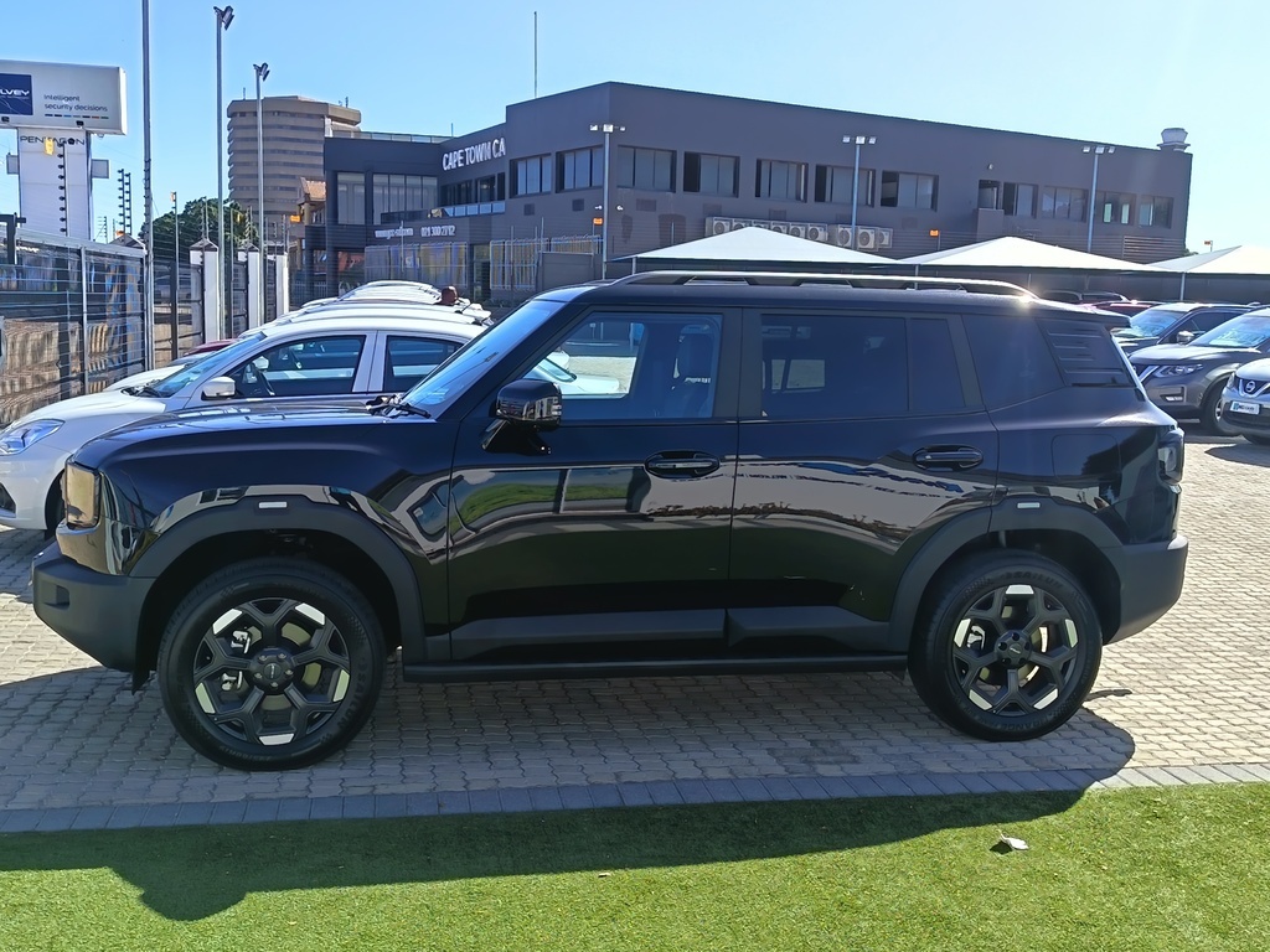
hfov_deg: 51.4
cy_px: 476
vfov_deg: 39.7
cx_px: 635
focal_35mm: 36
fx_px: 1321
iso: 100
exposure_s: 1/534
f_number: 1.75
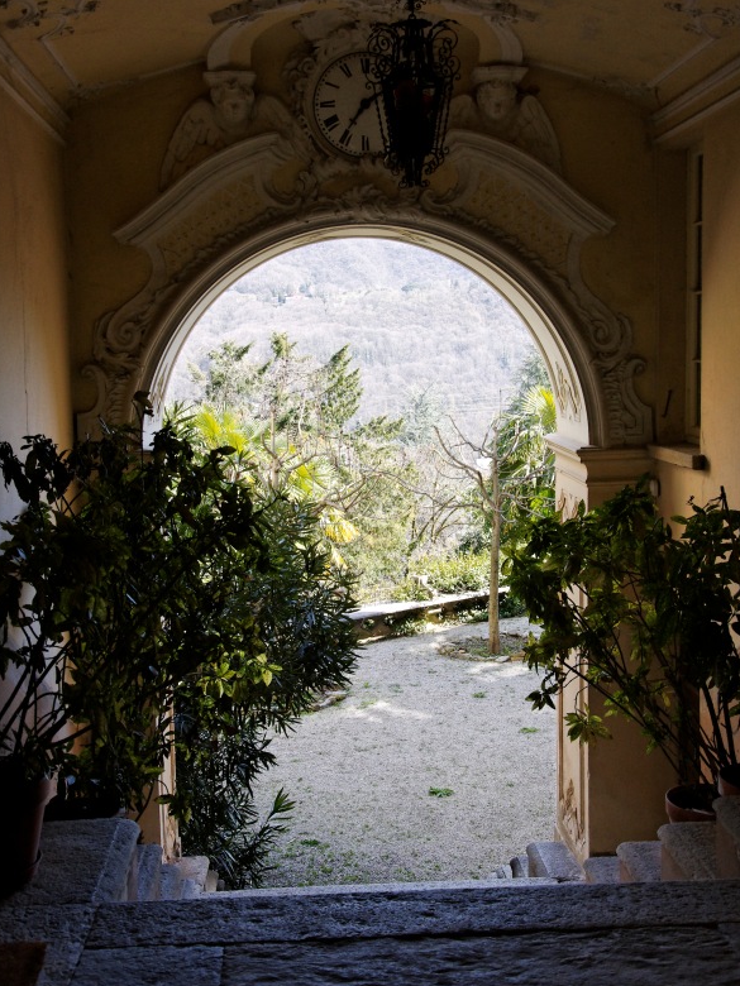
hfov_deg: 34.7
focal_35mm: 42
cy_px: 466
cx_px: 372
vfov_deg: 45.2
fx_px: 1184
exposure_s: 1/100
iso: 320
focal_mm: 25
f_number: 8
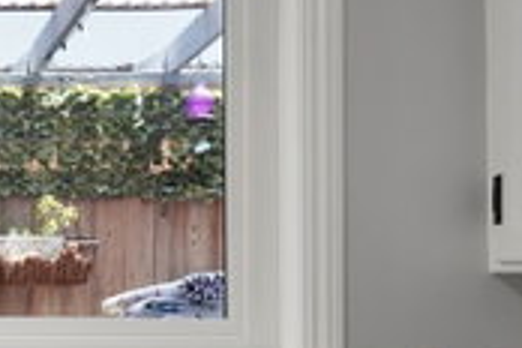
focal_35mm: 66
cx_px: -172
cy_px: 297
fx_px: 957
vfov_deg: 20.3
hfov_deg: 25.8
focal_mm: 16
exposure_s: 1/50
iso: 500
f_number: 7.1
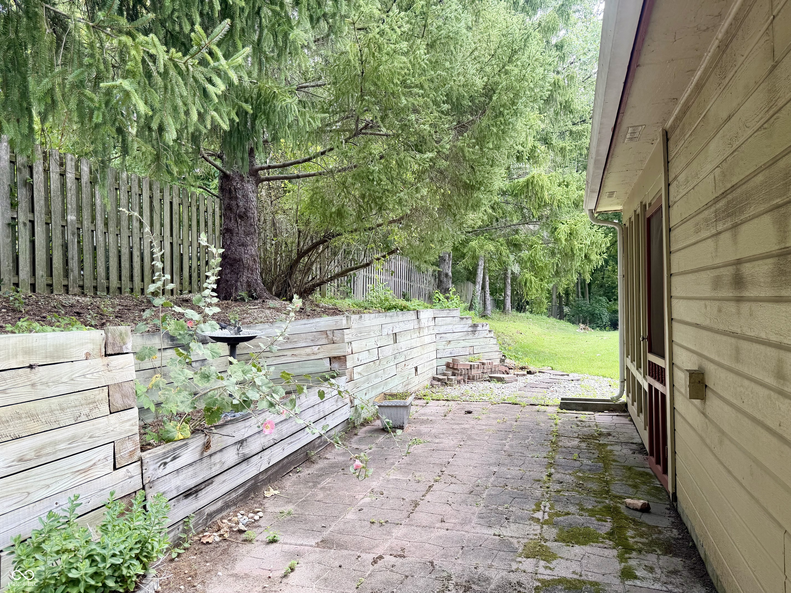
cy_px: 296
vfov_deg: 56.8
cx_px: 396
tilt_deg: -0.1
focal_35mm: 24
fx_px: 548
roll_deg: +1.6
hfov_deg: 71.6
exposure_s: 1/428
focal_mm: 6.76
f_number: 1.78
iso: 80
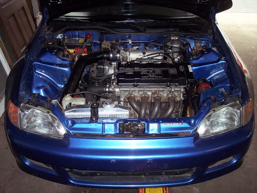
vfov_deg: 36.8
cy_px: 96
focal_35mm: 39
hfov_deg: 47.9
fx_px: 290
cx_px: 128
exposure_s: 1/60
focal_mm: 8
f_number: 2.8
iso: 100
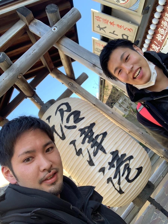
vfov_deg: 56.8
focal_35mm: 32
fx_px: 207
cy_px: 112
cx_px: 84
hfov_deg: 44.2
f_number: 2.2
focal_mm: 2.87
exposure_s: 1/121
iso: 32
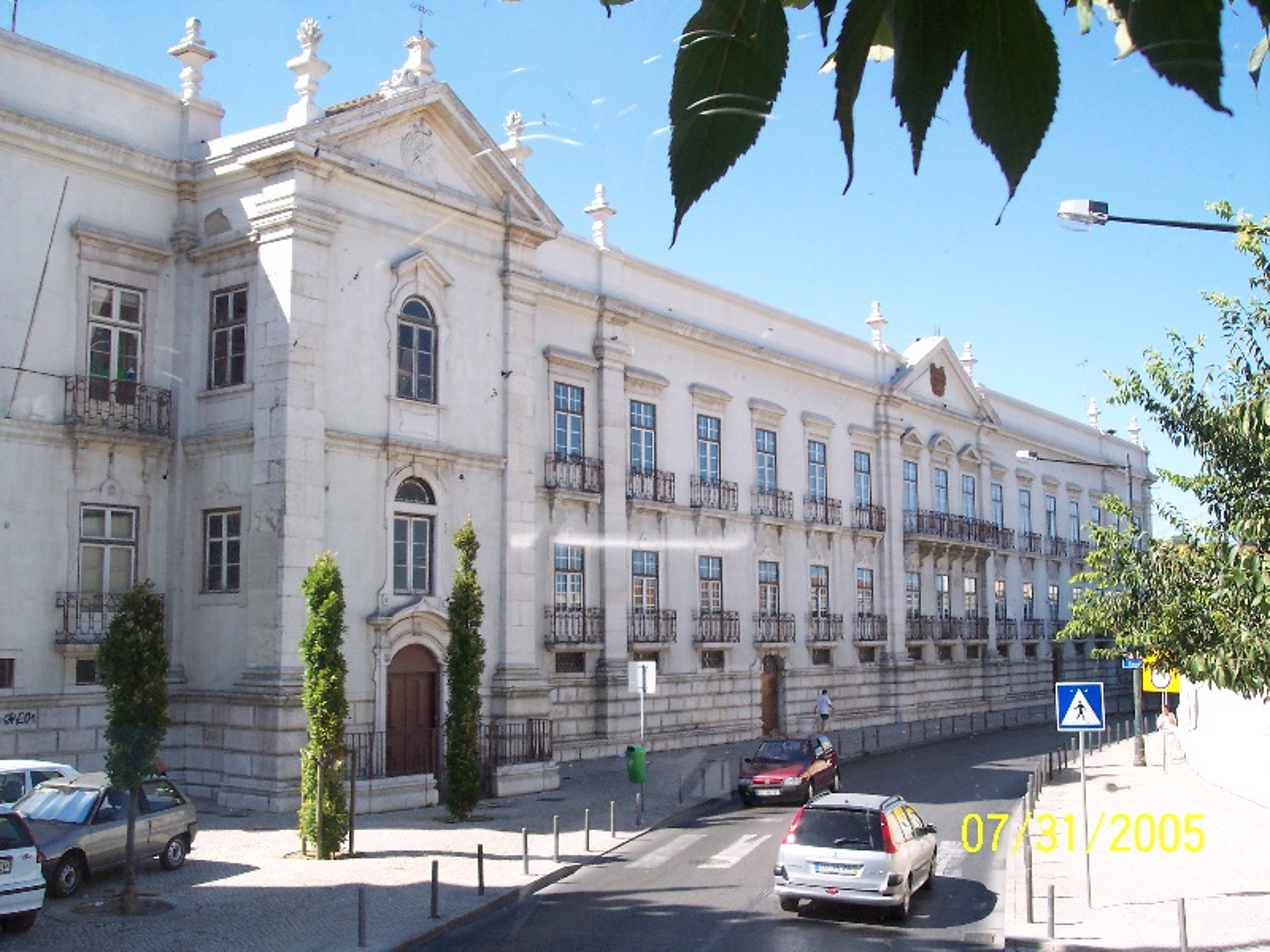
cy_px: 476
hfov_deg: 49.0
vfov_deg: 37.7
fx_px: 1394
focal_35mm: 38
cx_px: 635
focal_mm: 8
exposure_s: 1/250
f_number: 4.8
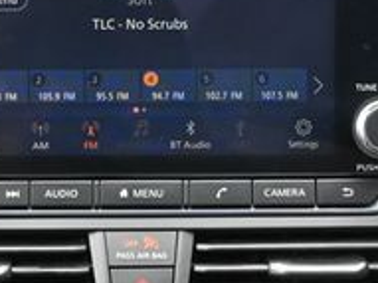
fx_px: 2266
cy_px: 297
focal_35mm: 208
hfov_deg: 9.5
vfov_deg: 7.1
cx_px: 160
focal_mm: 43
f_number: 6
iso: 1800
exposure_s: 1/125
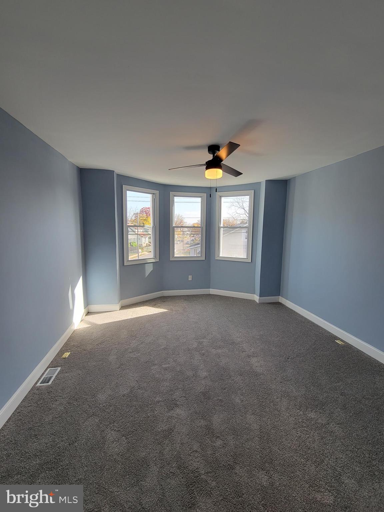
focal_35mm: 13
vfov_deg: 106.2
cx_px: 192
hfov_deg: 89.9
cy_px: 256
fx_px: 192
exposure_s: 1/120
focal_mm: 2.2
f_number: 2.2
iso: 64
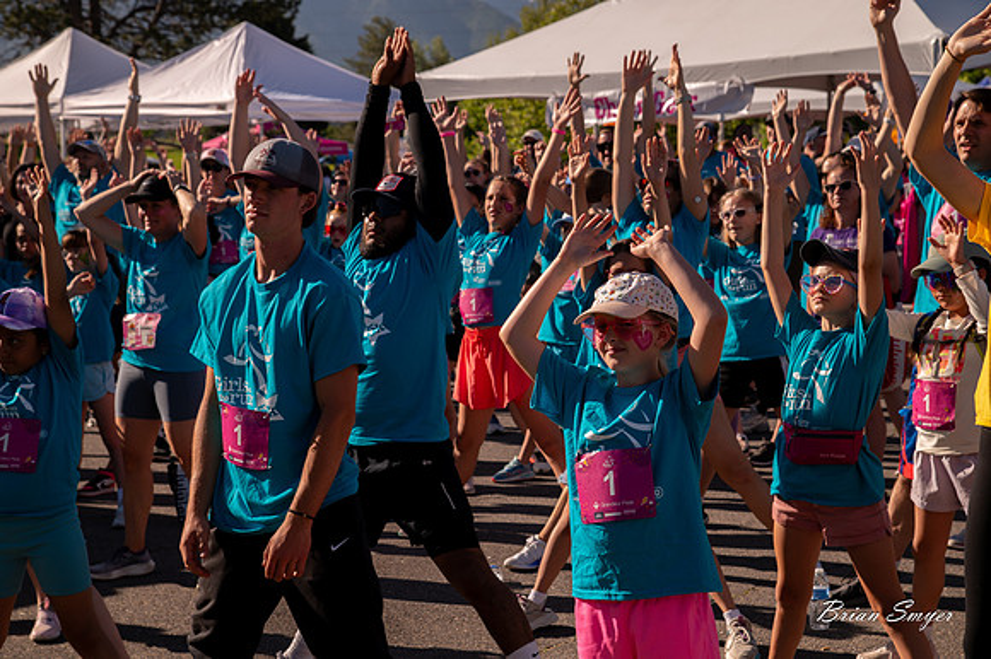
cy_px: 329
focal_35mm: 79
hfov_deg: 25.6
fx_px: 2180
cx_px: 494
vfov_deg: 17.2
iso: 200
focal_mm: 75
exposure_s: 1/500
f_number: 8
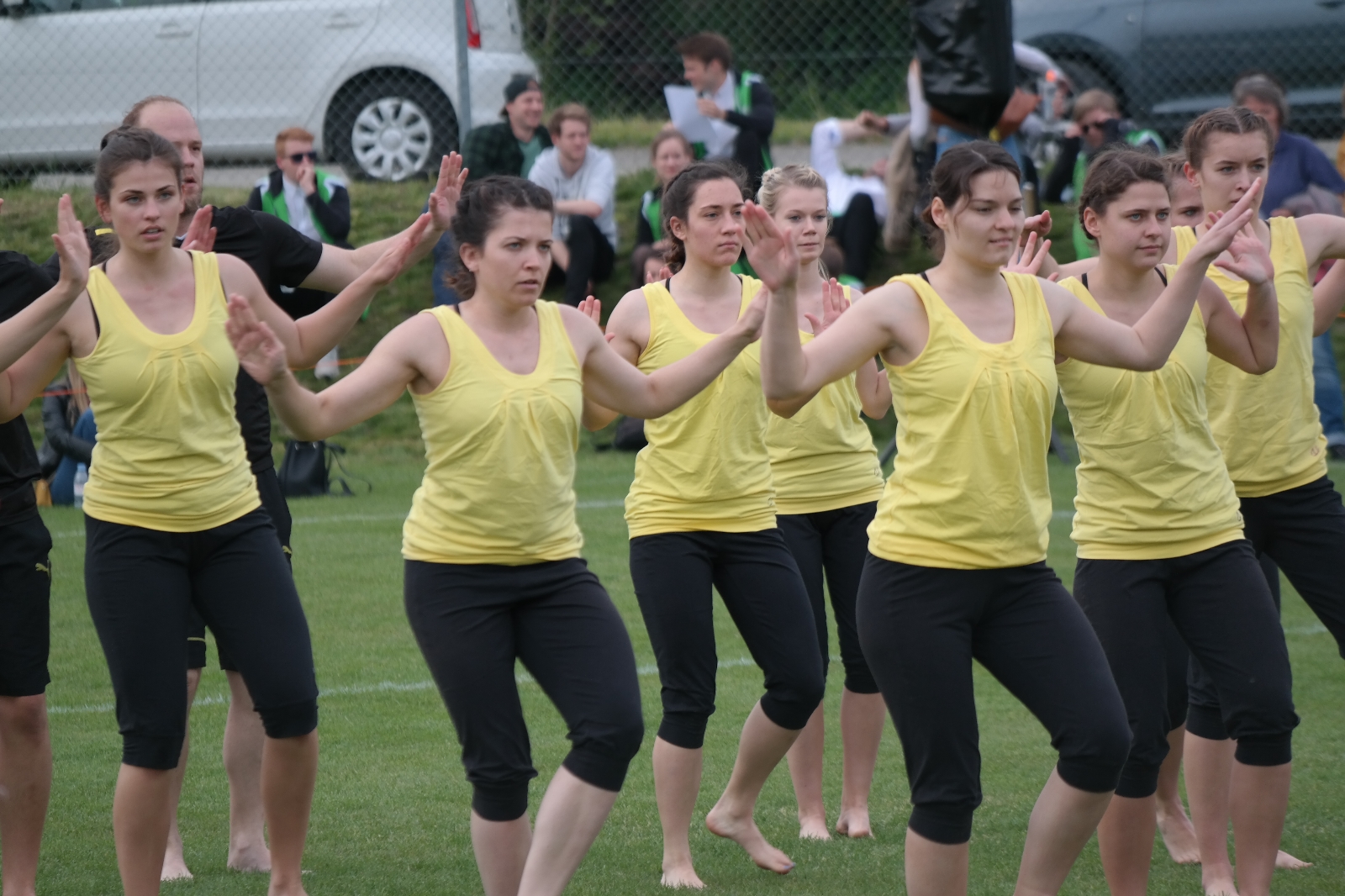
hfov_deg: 6.7
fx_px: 11504
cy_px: 448
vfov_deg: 4.5
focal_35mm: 308
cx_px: 672
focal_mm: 200
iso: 200
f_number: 5.6
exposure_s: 1/400
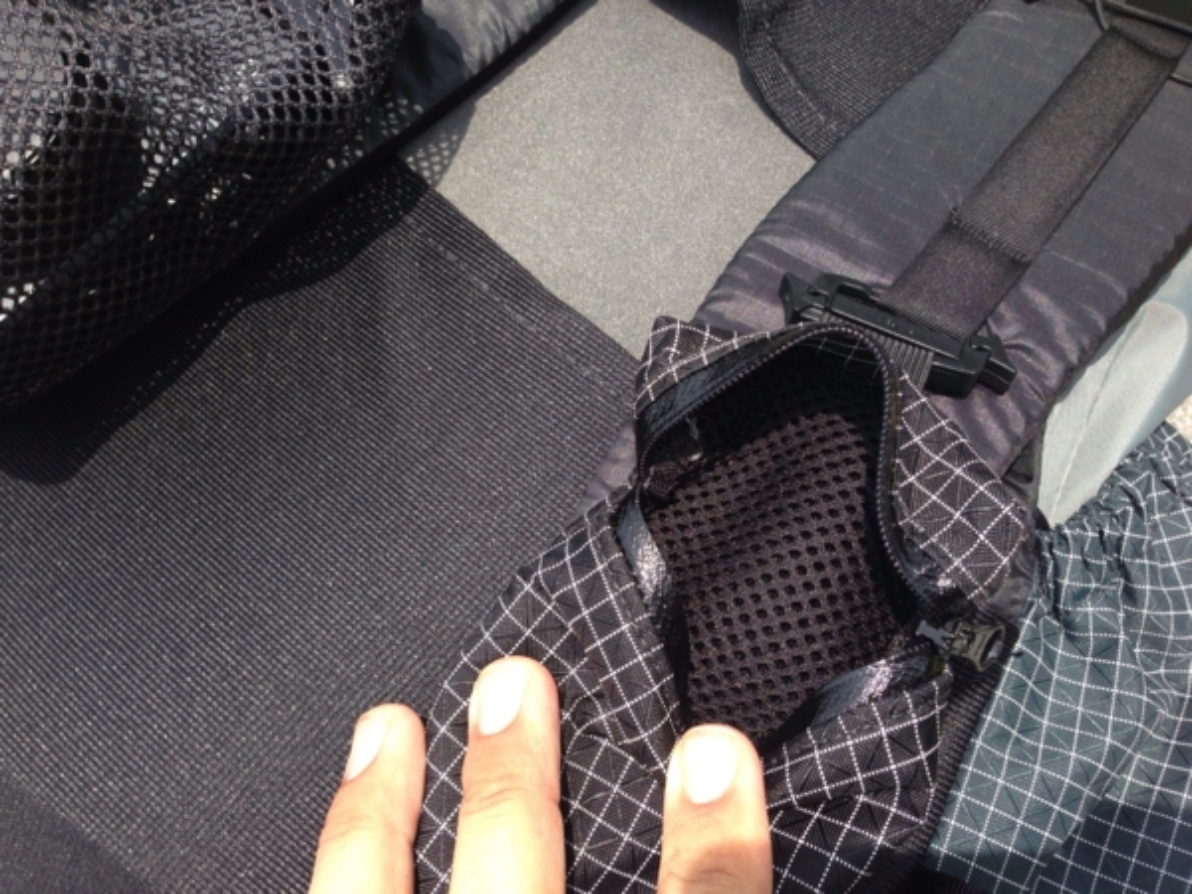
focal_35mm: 33
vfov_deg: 42.9
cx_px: 596
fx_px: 1136
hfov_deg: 55.4
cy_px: 447
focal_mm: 4.13
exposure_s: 1/565
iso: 50
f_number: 2.4
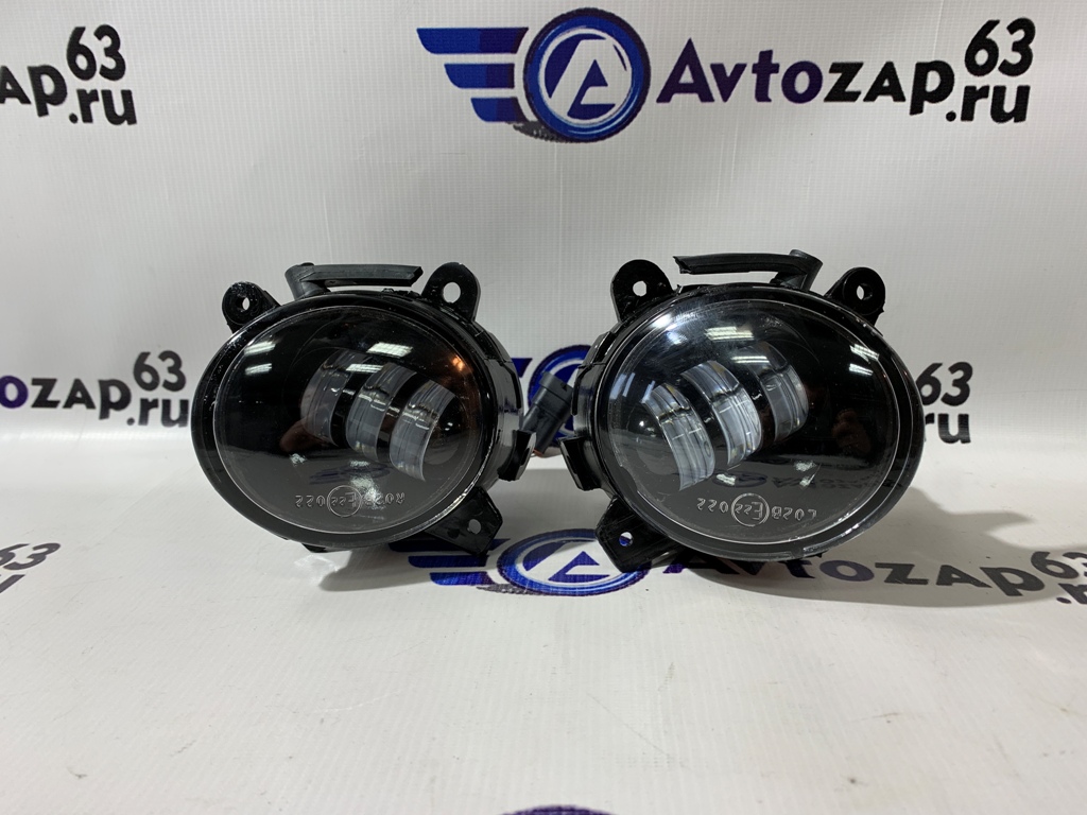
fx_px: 816
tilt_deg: -14.7
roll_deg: +0.0
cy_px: 408
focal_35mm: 26
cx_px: 544
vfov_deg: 53.1
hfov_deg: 67.3
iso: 64
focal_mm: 4.25
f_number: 1.8
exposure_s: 1/100
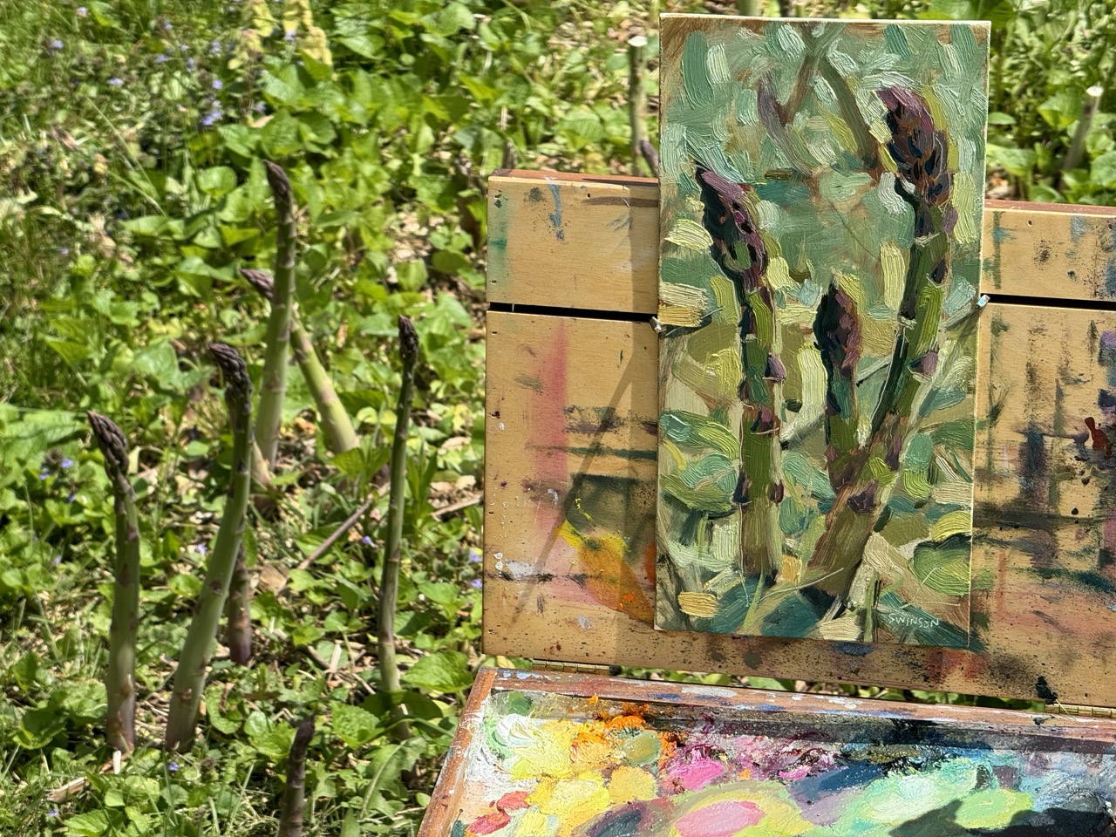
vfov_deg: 12.3
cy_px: 418
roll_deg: +2.6
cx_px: 558
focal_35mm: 120
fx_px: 3869
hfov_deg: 16.4
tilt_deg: -24.2
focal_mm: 15.66
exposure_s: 1/1167
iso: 50
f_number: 2.8
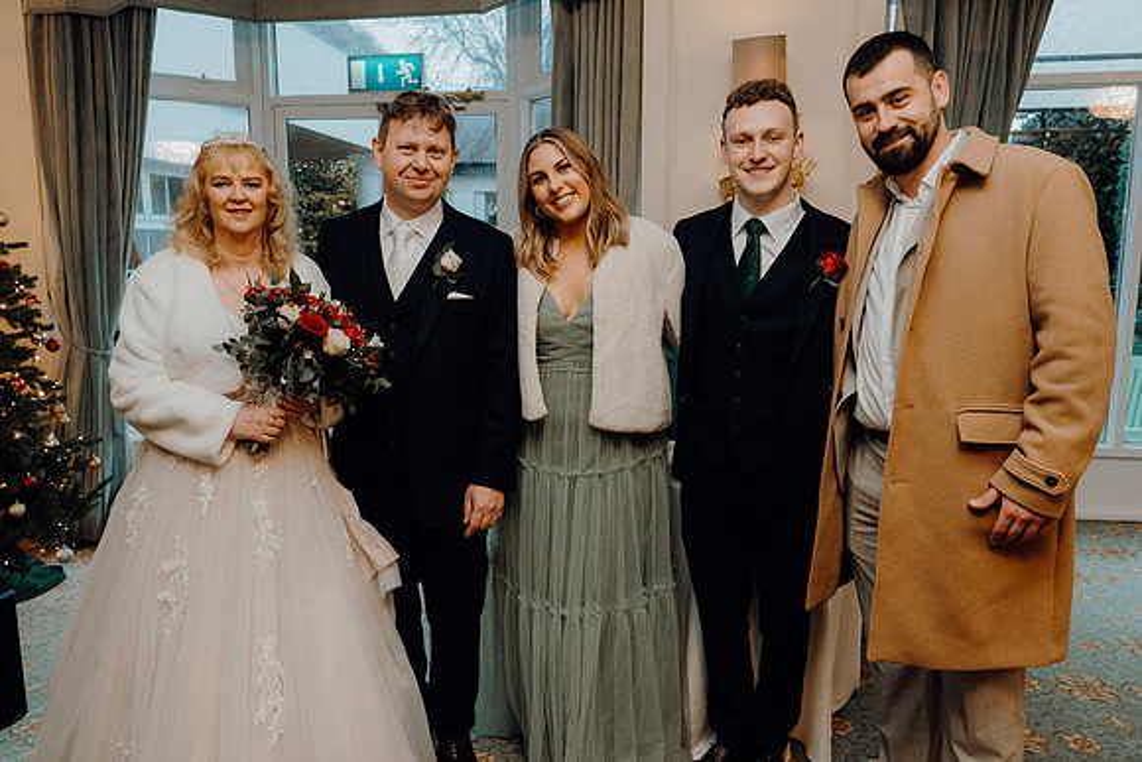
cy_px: 381
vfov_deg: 48.1
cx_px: 552
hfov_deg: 67.6
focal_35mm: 27
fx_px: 853
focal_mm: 26
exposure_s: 1/160
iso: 2500
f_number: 3.5
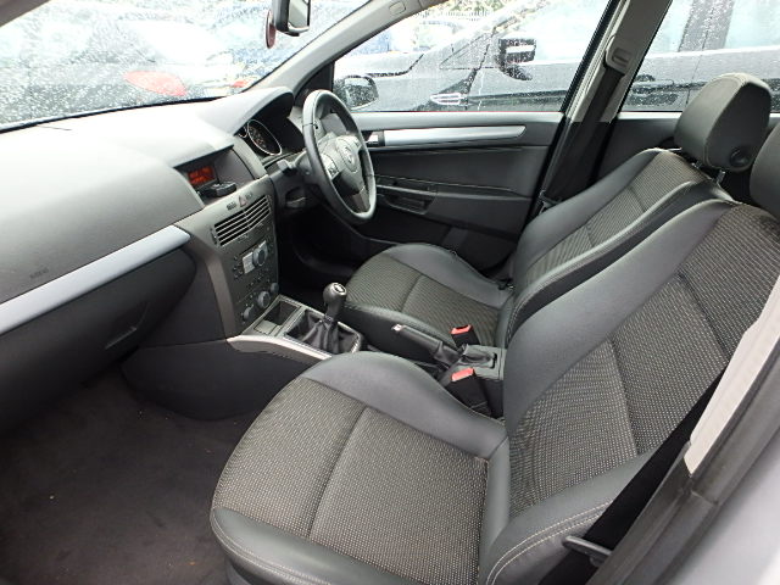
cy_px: 292
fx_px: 473
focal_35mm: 21
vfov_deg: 63.4
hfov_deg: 79.0
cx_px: 390
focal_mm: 3.7
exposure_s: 1/50
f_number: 3.5
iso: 200
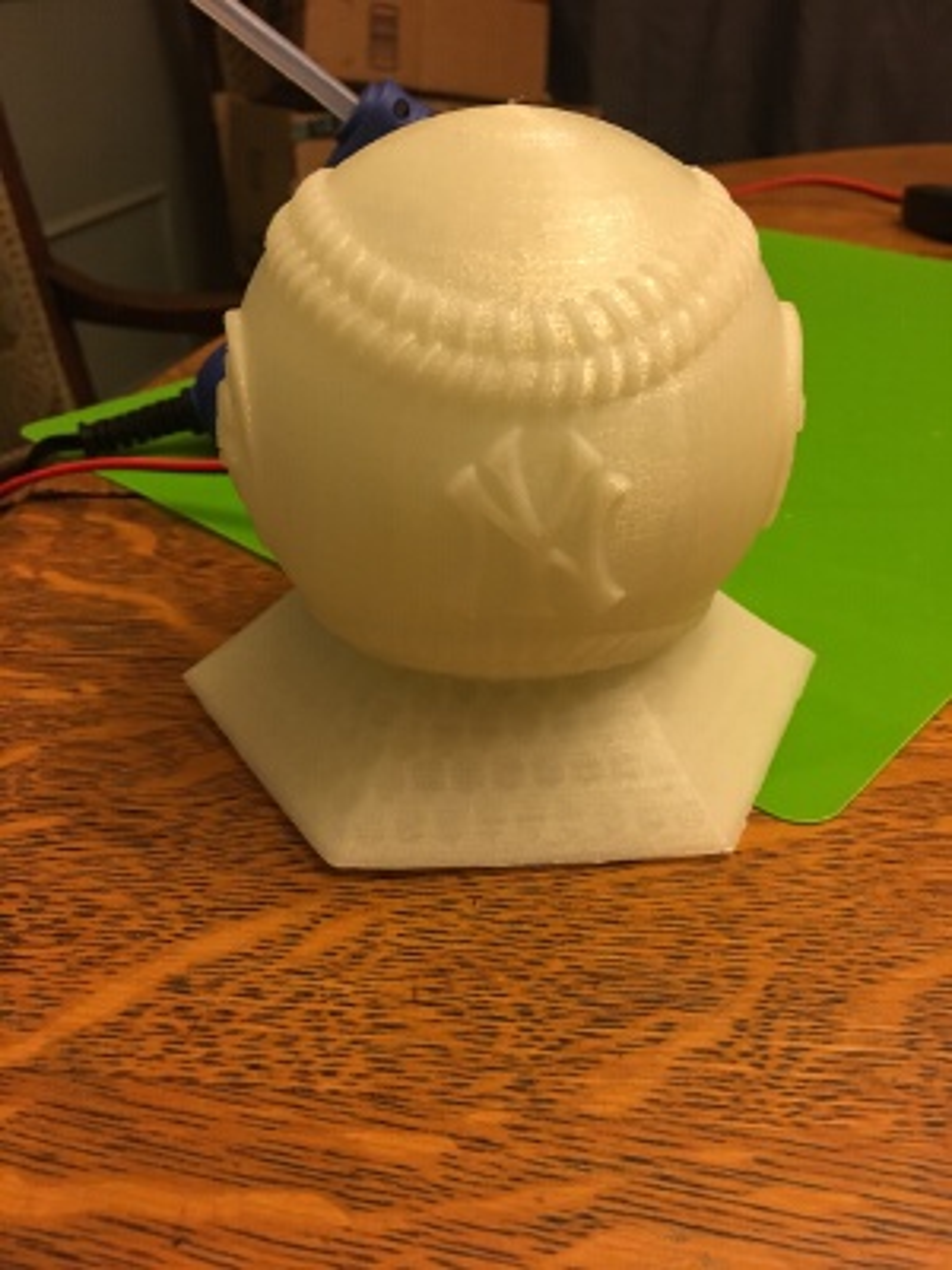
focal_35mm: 29
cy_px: 635
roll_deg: +1.0
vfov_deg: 61.7
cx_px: 476
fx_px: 1063
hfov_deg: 48.2
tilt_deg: -30.7
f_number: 2.2
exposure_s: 1/30
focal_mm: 4.15
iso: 160
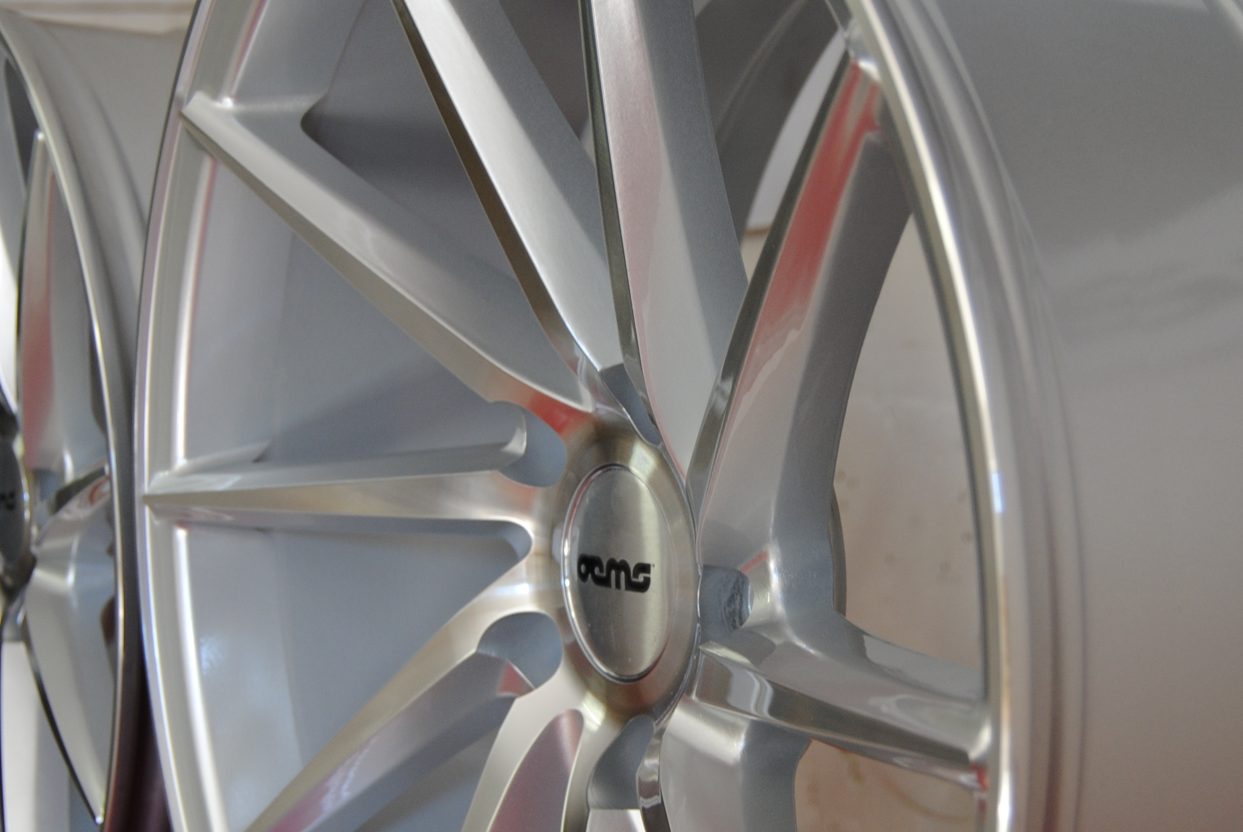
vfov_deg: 20.9
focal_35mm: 65
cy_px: 589
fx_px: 2247
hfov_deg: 30.9
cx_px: 662
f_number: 4
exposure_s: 1/30
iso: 200
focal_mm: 28
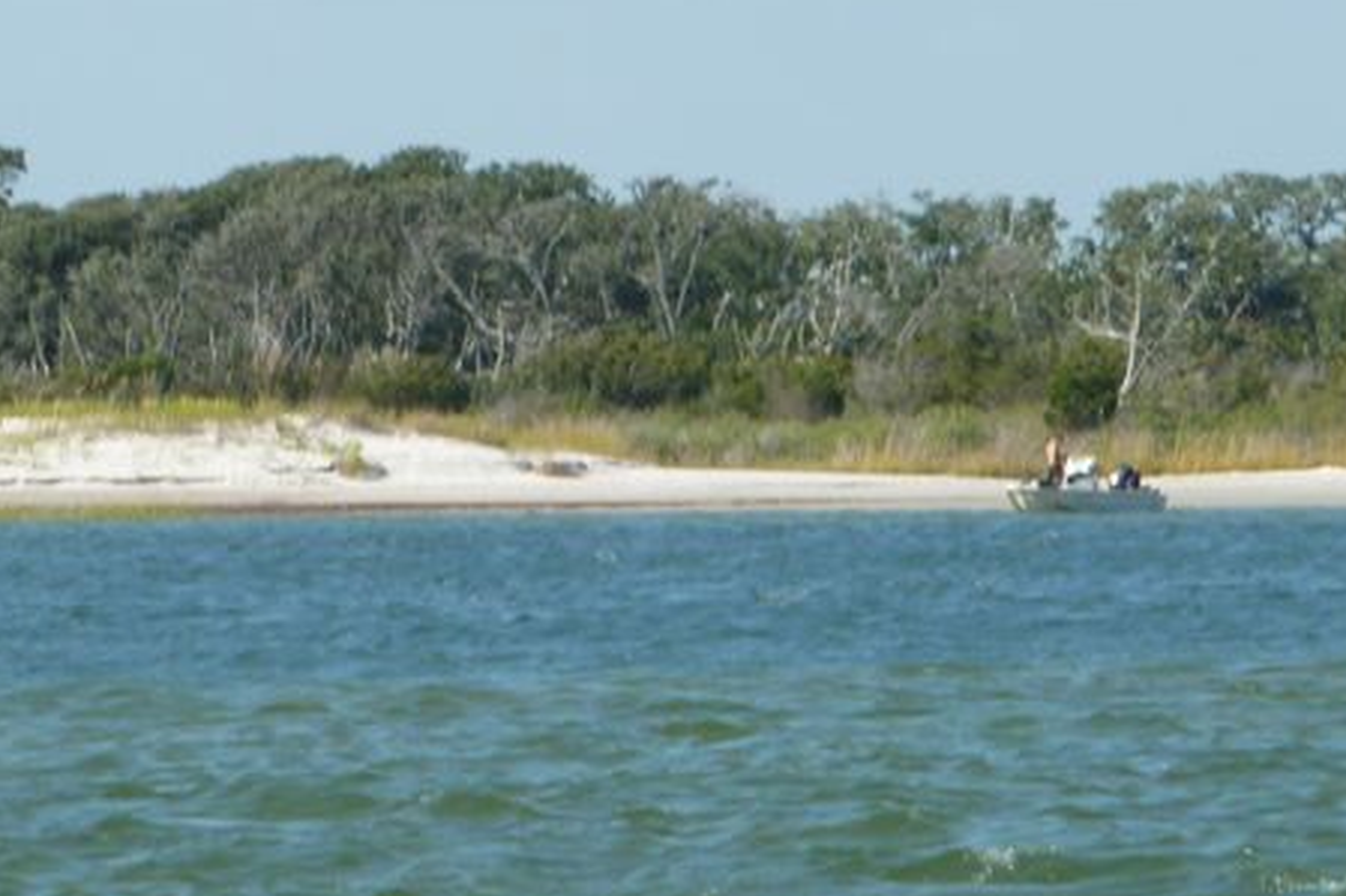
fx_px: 24928
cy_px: 485
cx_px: 612
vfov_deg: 2.1
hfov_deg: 3.1
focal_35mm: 667
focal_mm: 49.2
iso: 80
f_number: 4.9
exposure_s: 1/320
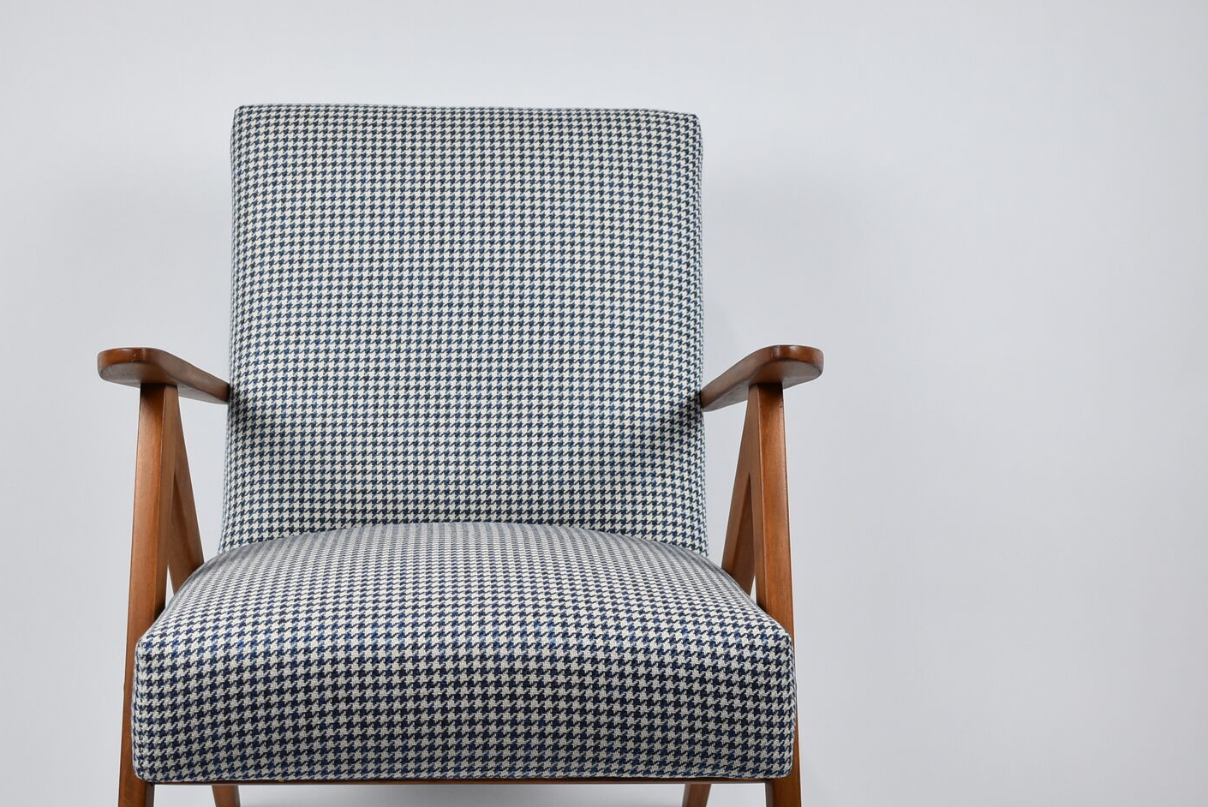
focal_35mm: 62
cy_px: 561
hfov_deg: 32.4
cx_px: 475
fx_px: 2072
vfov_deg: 21.9
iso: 800
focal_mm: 29
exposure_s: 1/125
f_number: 4.5
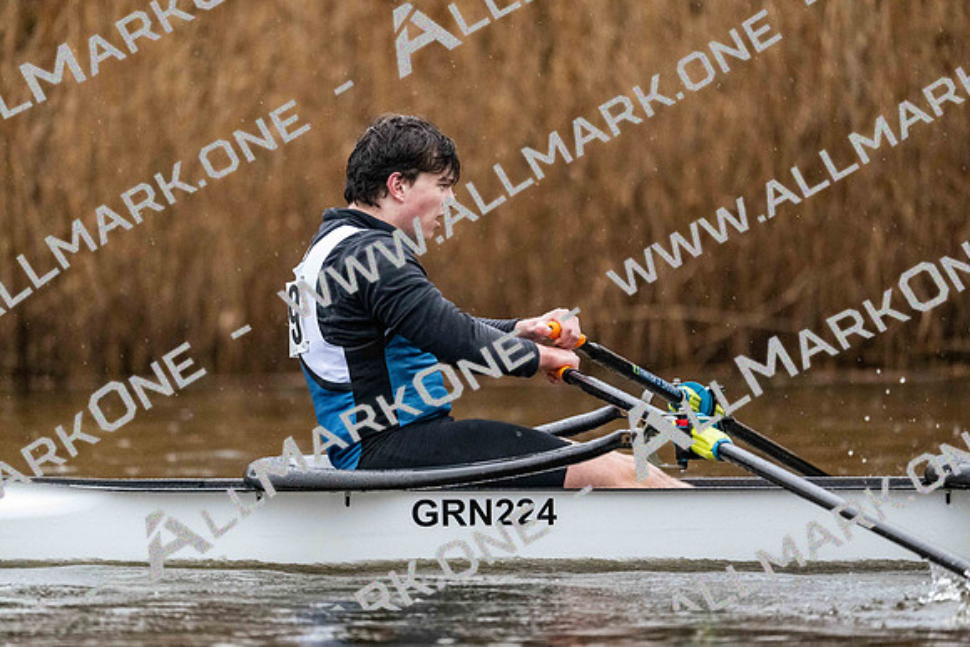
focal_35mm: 400
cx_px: 485
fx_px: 10780
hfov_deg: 5.2
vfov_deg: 3.4
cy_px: 324
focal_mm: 400
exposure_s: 1/1600
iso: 7200
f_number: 4.5
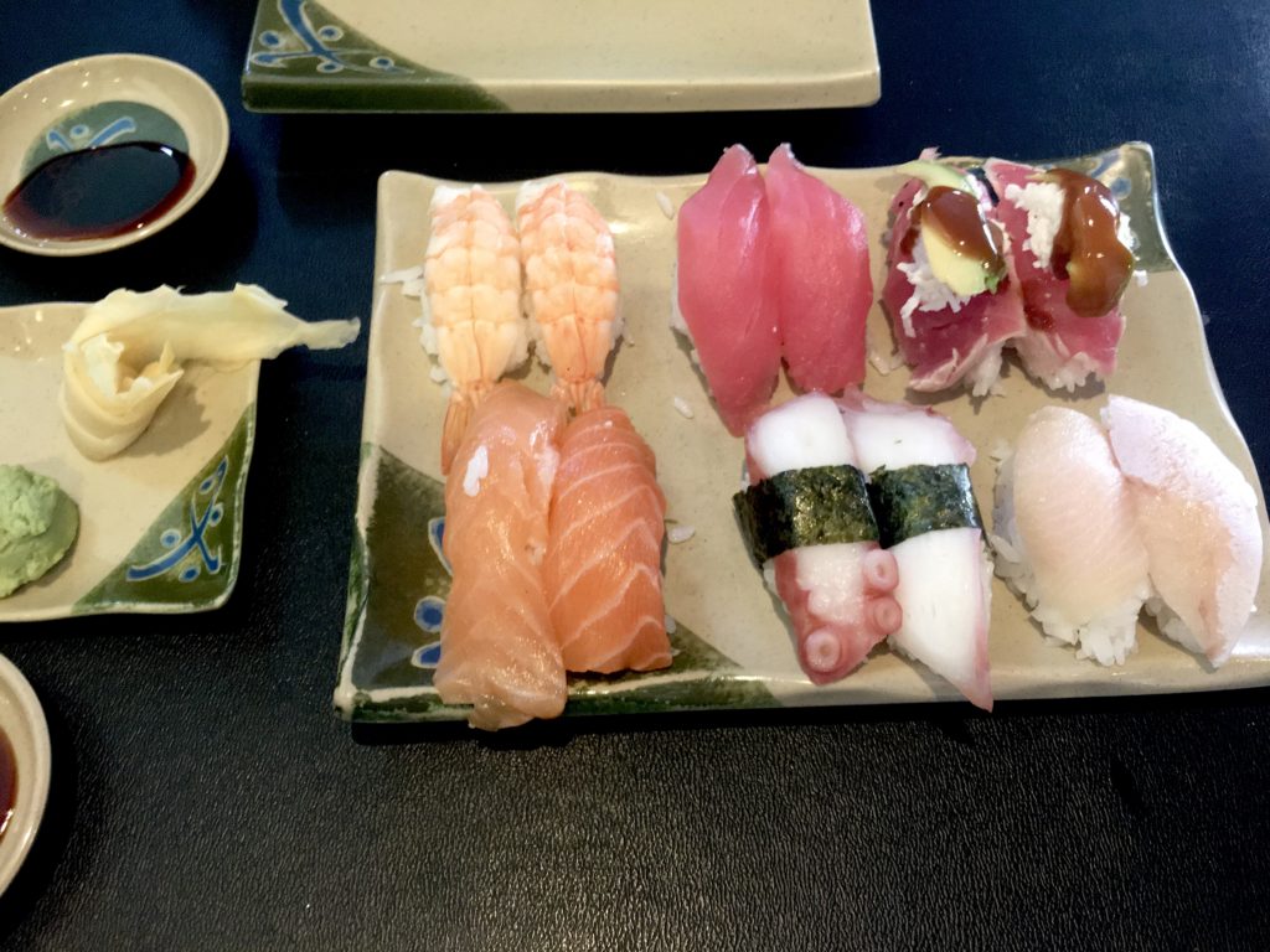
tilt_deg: -61.5
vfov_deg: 48.2
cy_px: 476
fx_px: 1064
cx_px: 635
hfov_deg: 61.7
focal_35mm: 29
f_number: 2.2
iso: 250
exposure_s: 1/15
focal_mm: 4.15
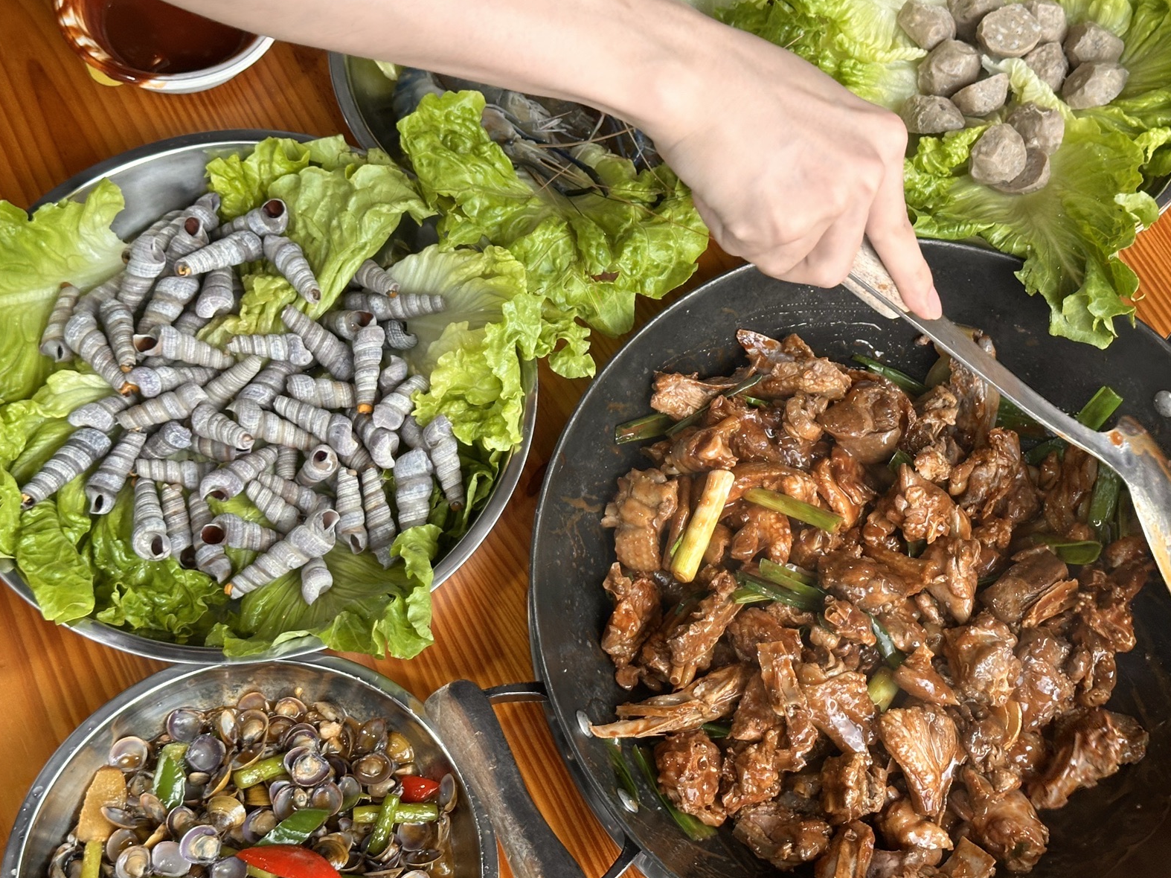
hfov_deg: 31.6
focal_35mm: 61
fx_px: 2063
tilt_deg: -65.2
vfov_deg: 24.0
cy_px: 380
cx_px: 681
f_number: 1.78
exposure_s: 1/50
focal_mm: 6.86
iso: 80
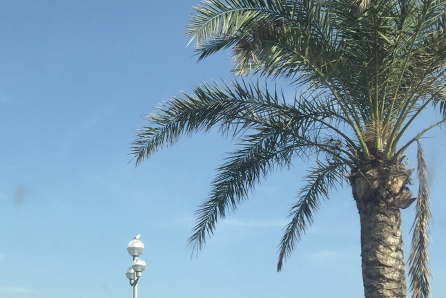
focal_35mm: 56
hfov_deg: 33.6
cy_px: 299
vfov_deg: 23.2
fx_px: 694
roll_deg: -3.0
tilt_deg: +4.5
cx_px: 39
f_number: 2.2
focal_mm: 4.15
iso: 32
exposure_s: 1/1276
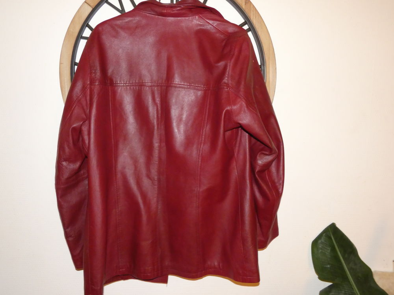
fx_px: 341
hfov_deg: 60.0
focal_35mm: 30
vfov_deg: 46.8
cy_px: 148
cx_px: 197
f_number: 3.3
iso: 800
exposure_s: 1/60
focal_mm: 5.3
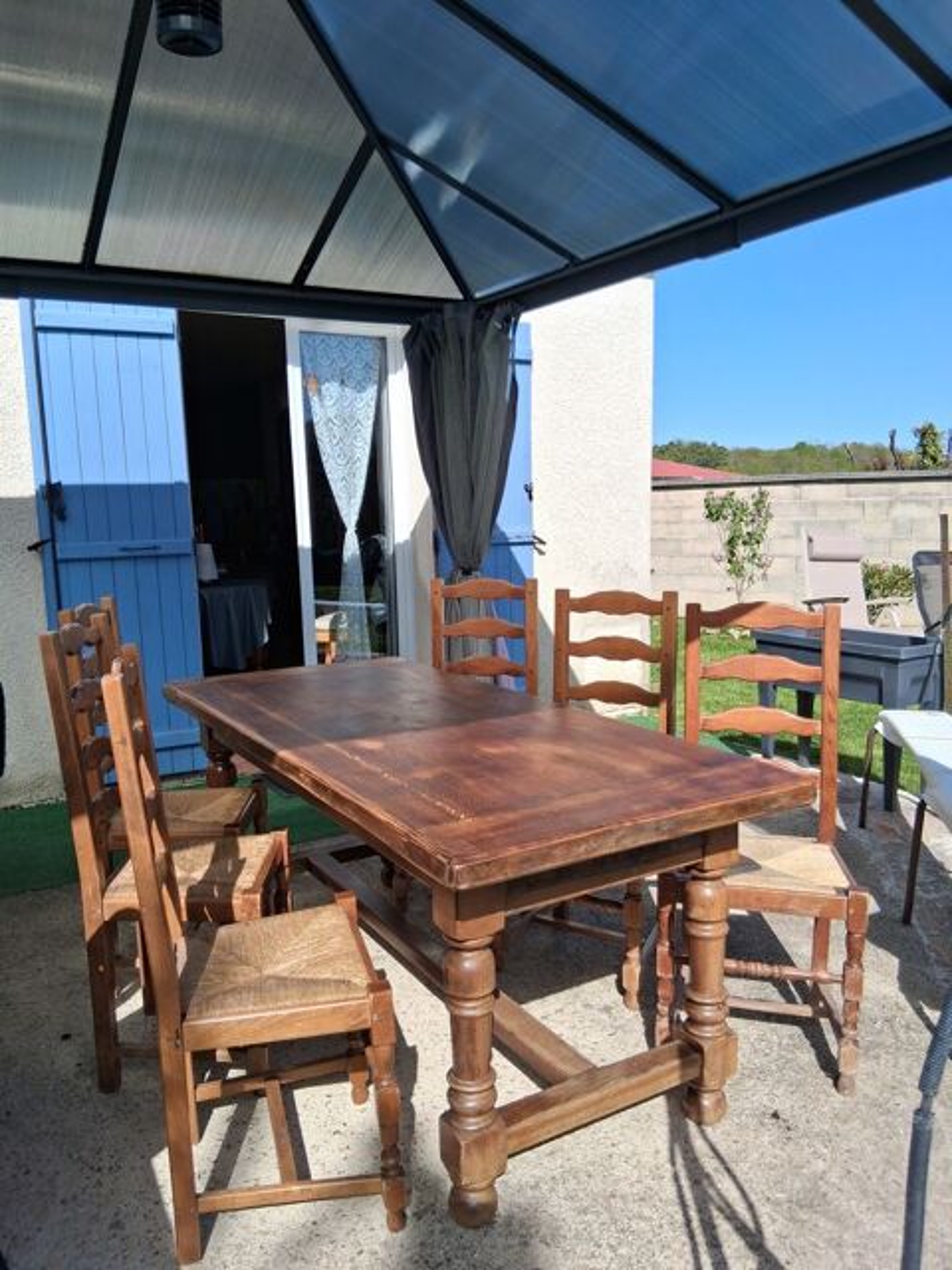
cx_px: 476
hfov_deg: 53.1
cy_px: 635
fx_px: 953
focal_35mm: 26
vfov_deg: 67.3
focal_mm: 3.98
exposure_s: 1/751
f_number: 1.8
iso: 25
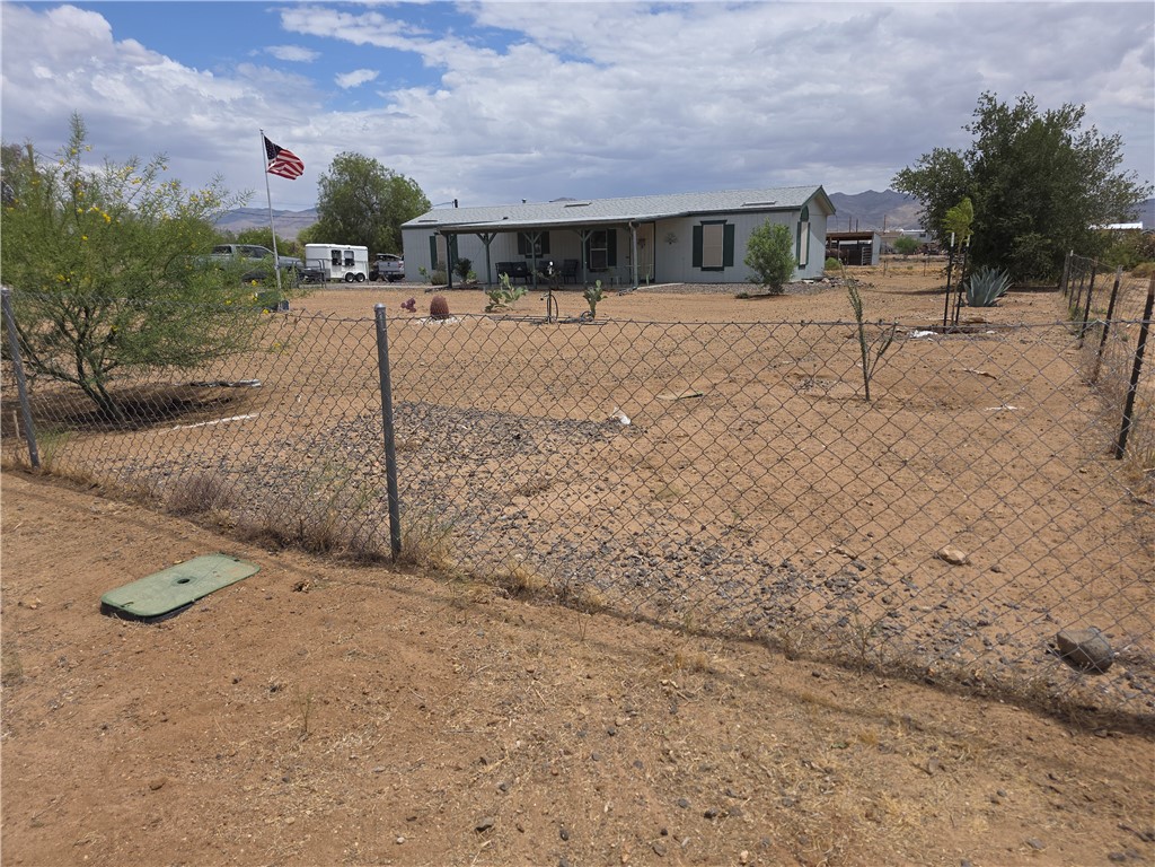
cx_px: 578
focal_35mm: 23
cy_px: 434
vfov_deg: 58.9
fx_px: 767
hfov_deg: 73.9
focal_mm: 6.3
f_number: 1.7
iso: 12
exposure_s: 1/1501
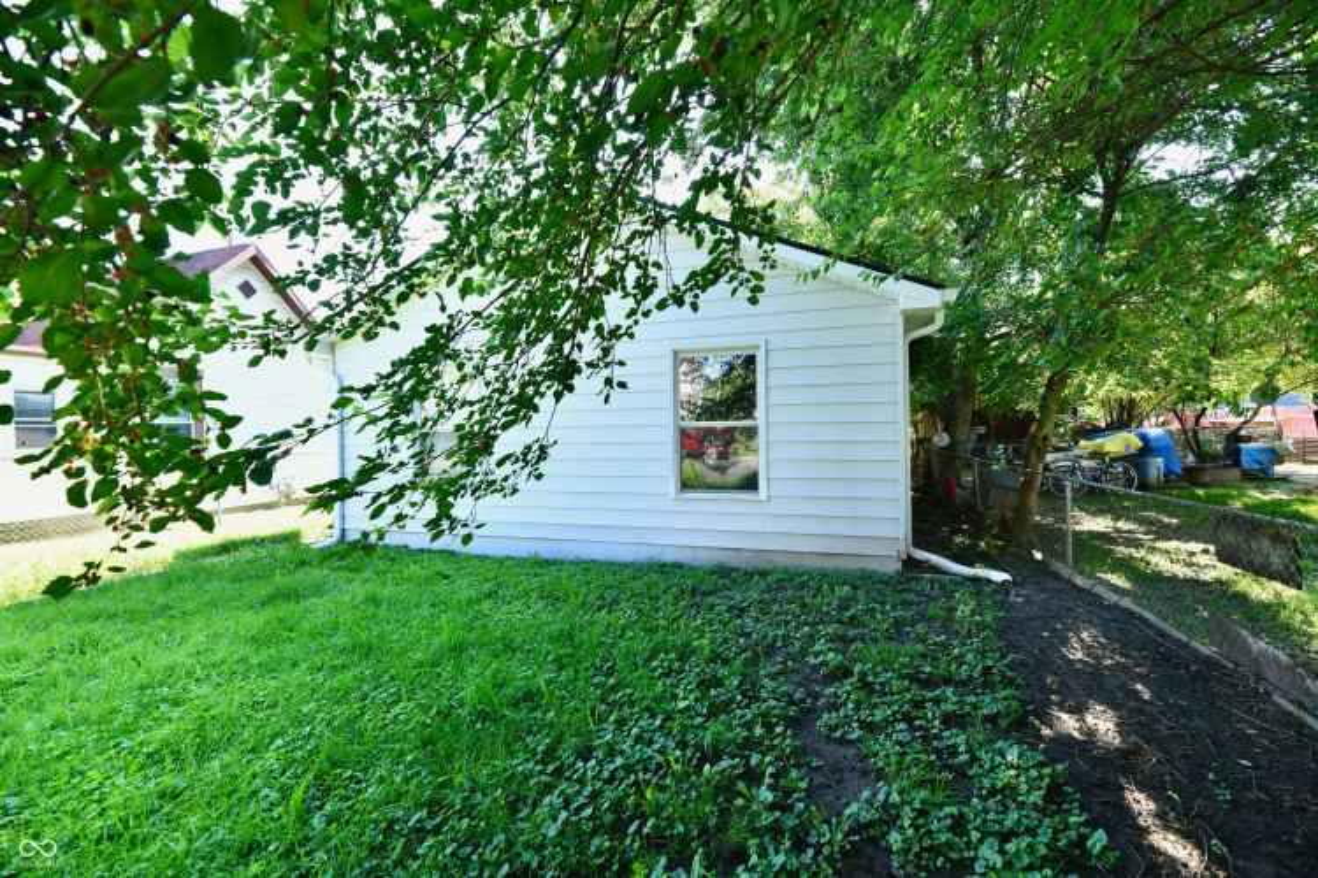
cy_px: 439
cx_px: 659
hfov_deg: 104.3
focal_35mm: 14
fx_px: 513
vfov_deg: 81.2
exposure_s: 1/160
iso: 640
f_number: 6.3
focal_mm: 14
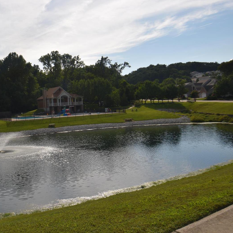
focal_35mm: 39
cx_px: 59
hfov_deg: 41.6
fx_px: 297
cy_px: 117
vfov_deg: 42.8
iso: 100
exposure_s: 1/200
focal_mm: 20
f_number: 14
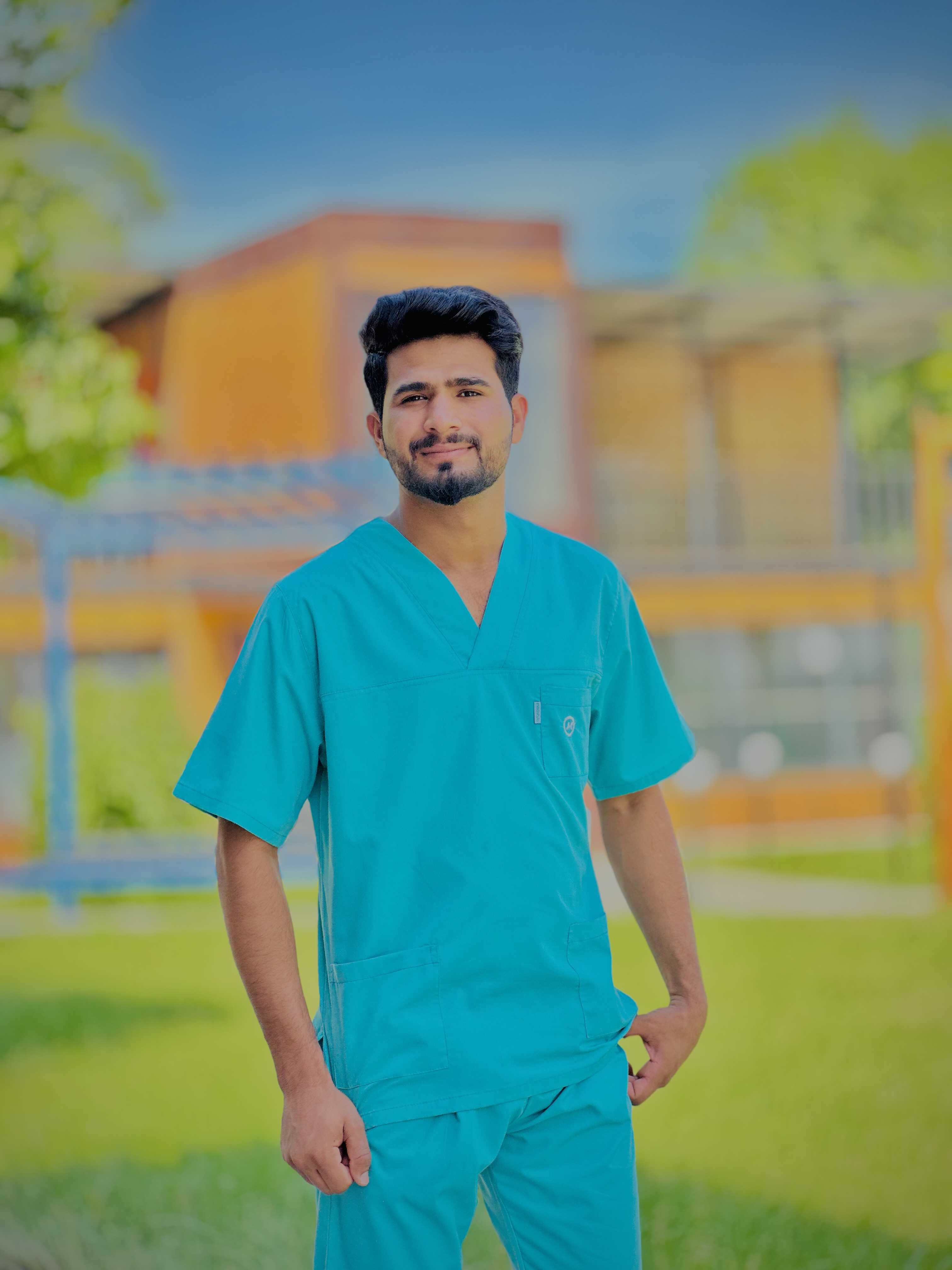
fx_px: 2824
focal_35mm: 77
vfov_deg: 25.3
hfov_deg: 19.1
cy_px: 635
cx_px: 476
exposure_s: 1/217
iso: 25
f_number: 2.8
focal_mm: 9
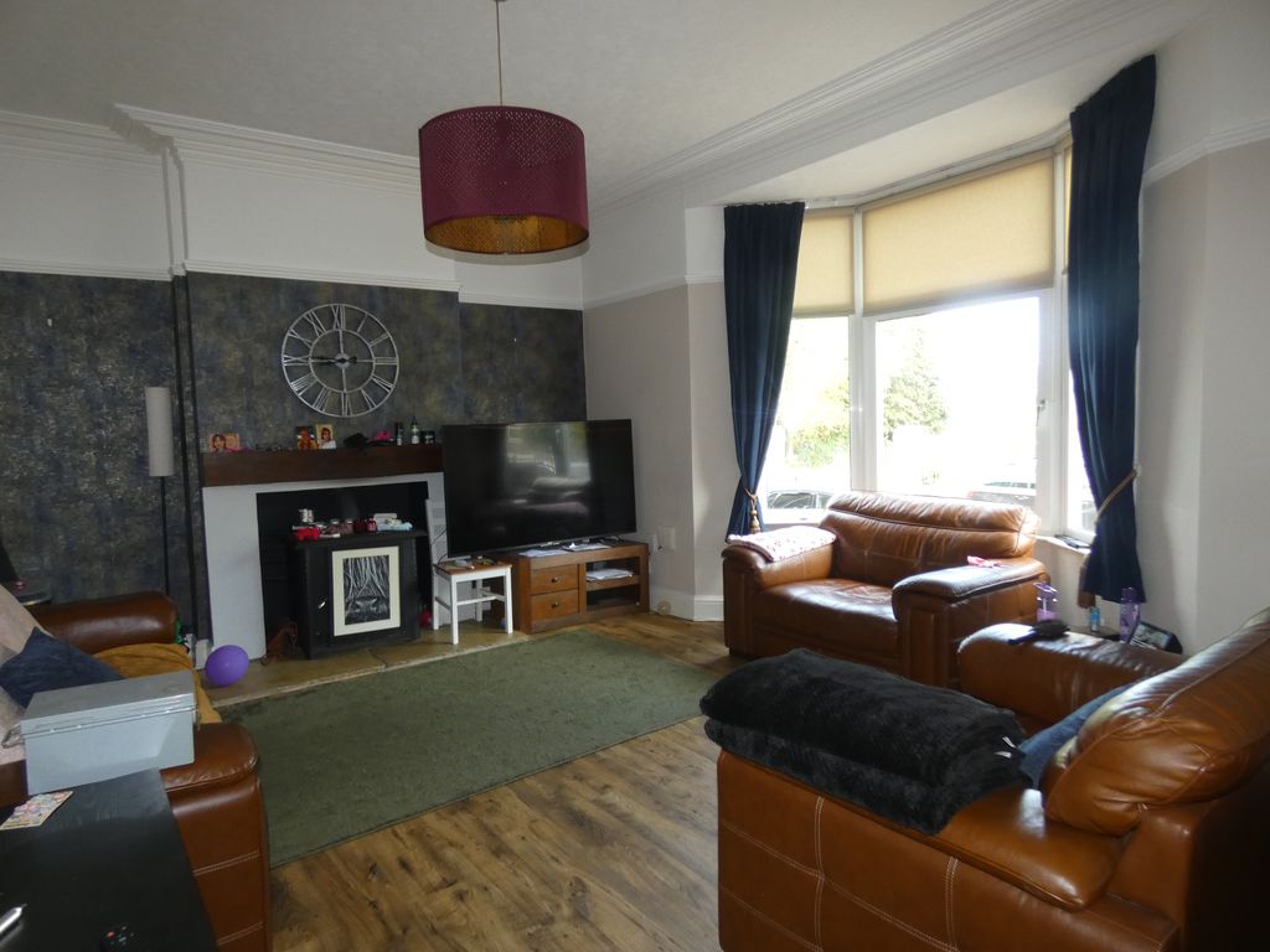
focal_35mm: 20
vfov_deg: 66.0
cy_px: 476
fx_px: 734
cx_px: 635
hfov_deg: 81.7
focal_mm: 3.6
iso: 250
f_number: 2.8
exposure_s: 1/60
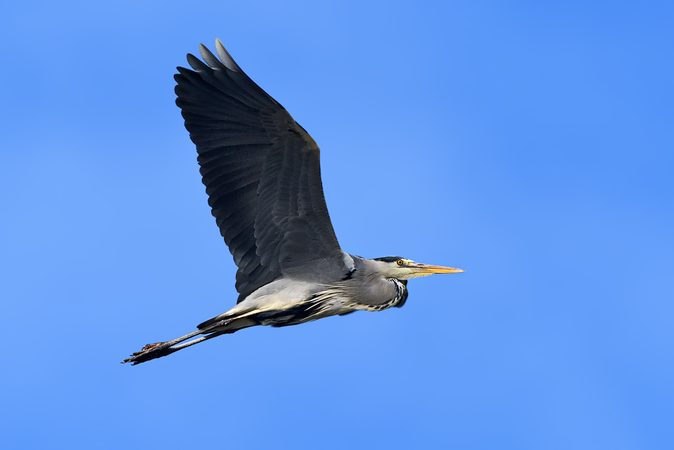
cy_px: 225
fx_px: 16849
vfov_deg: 1.5
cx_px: 337
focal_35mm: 900
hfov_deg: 2.3
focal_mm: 600
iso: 400
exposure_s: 1/800
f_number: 8
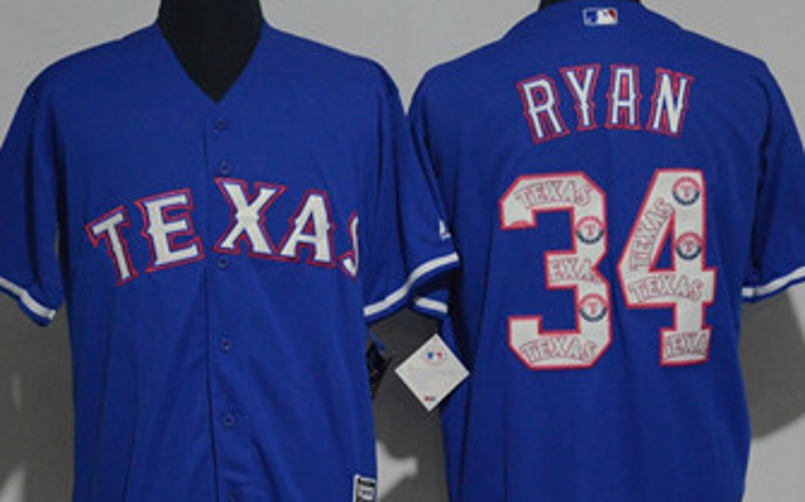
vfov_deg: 11.5
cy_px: 285
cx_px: 387
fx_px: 2500
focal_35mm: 114
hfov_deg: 18.3
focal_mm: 50
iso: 4000
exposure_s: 1/60
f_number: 4.8
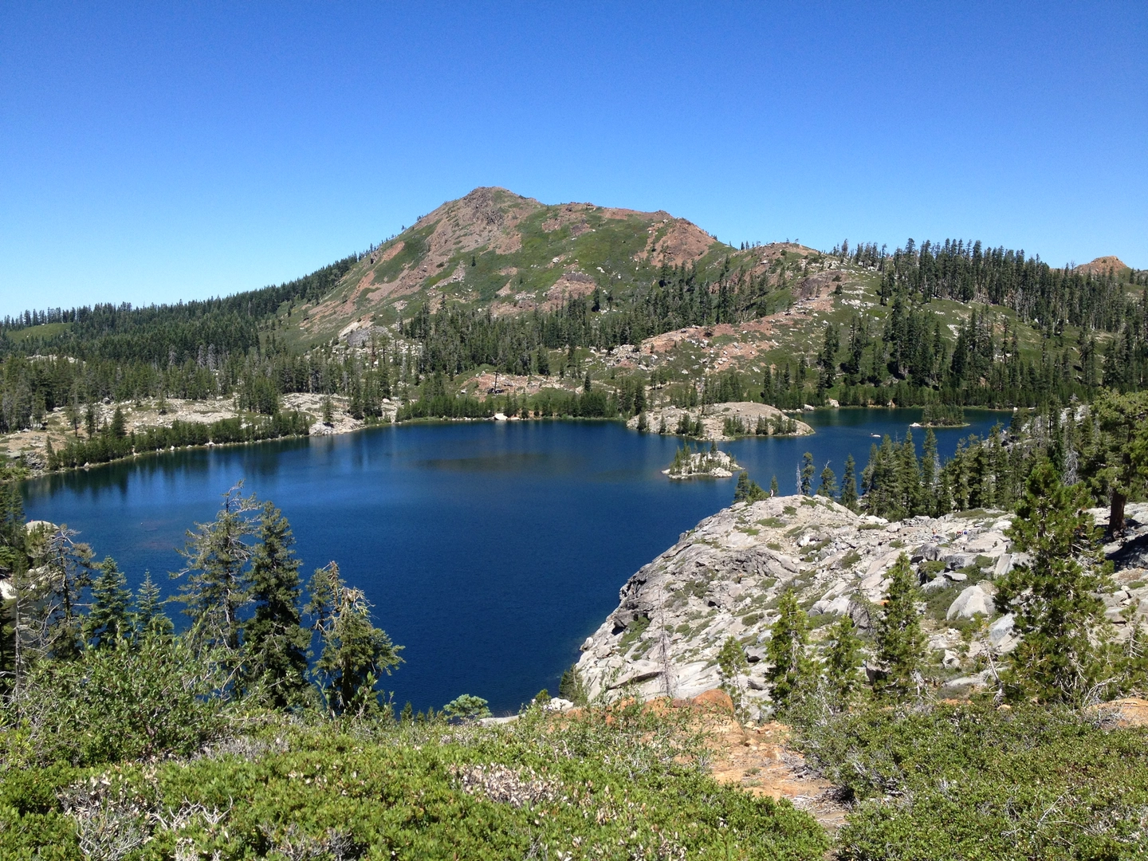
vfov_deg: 40.7
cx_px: 574
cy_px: 430
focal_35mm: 35
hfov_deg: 52.6
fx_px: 1161
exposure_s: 1/1200
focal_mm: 4.28
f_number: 2.4
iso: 50
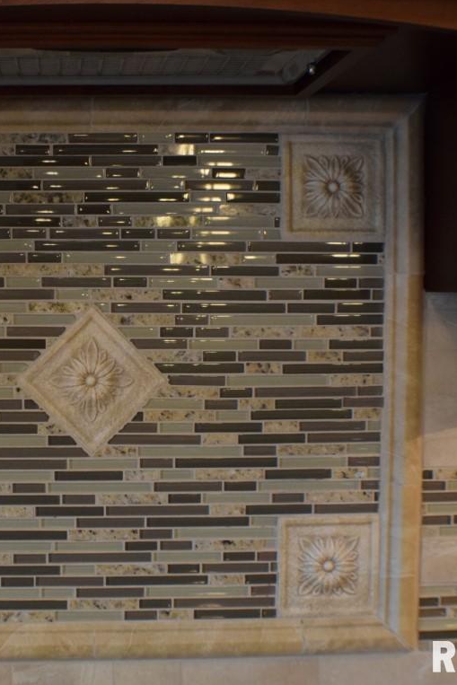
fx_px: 1465
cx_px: 52
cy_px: 342
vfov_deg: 26.3
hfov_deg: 17.5
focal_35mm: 77
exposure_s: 1/60
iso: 2200
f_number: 4.5
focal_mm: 34
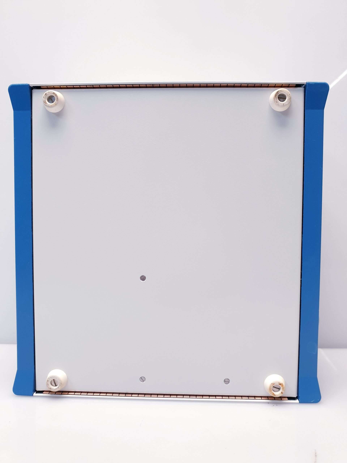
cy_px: 232
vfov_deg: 67.3
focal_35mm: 26
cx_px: 174
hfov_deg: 53.1
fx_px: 348
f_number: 2.4
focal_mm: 4.3
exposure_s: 1/50
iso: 80
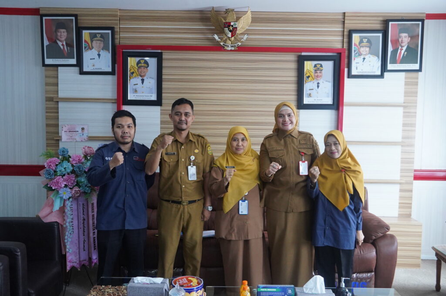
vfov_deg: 39.9
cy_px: 148
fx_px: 408
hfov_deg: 57.3
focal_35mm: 33
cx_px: 223
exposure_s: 1/100
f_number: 4
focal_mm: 22
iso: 3200
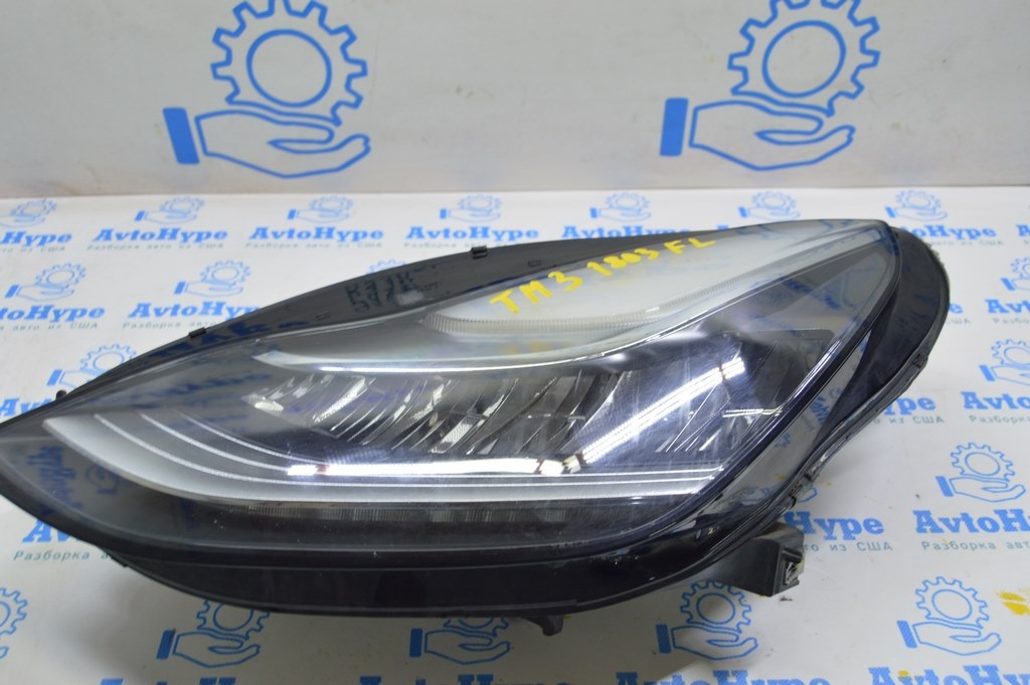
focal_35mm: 34
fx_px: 986
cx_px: 515
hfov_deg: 55.1
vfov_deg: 38.3
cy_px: 342
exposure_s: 1/20
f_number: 5.6
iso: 400
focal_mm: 23
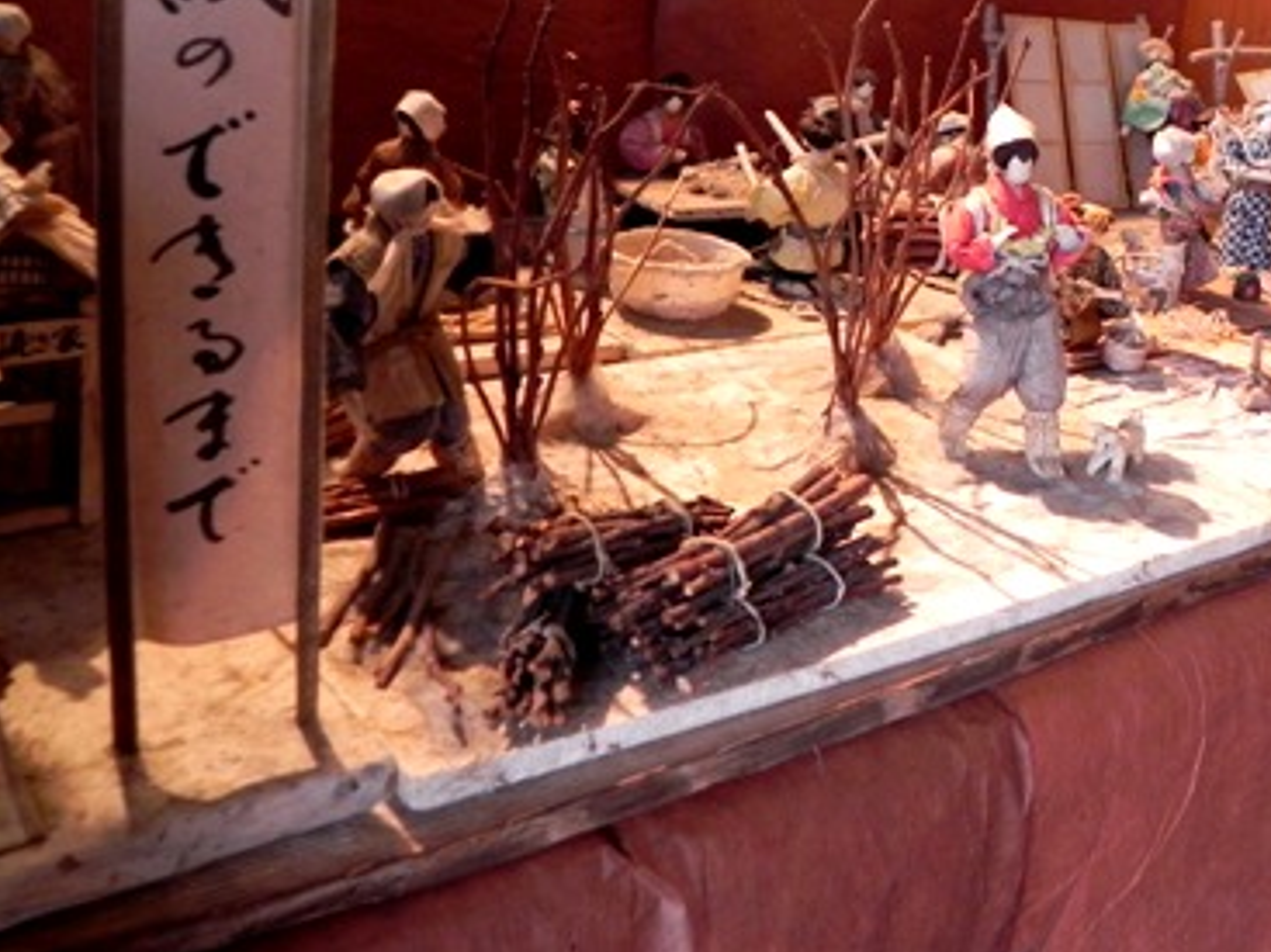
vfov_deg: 31.6
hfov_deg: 41.1
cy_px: 230
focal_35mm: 45
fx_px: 1652
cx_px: 928
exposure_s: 1/30
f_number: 2.8
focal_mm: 5.2
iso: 205
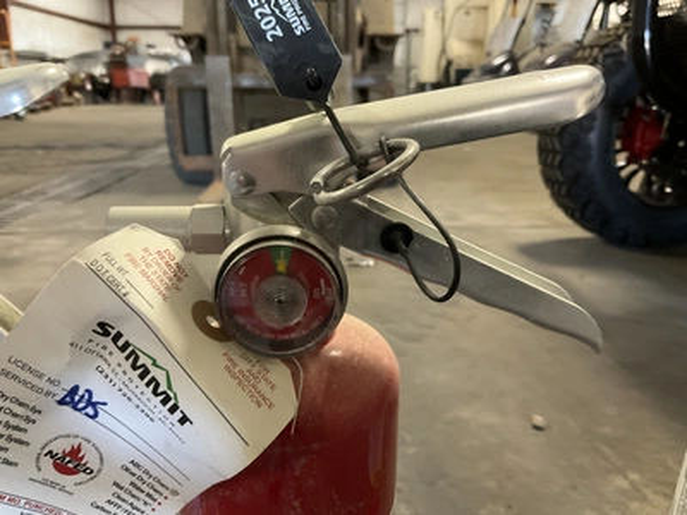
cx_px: 344
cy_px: 258
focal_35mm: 29
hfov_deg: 61.7
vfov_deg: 48.2
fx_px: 576
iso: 200
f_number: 1.8
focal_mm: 3
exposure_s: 1/40
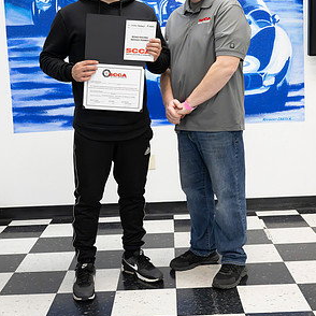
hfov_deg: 32.8
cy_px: 115
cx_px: 158
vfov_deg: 32.6
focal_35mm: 52
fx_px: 537
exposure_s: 1/250
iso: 12800
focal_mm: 40
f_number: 7.1
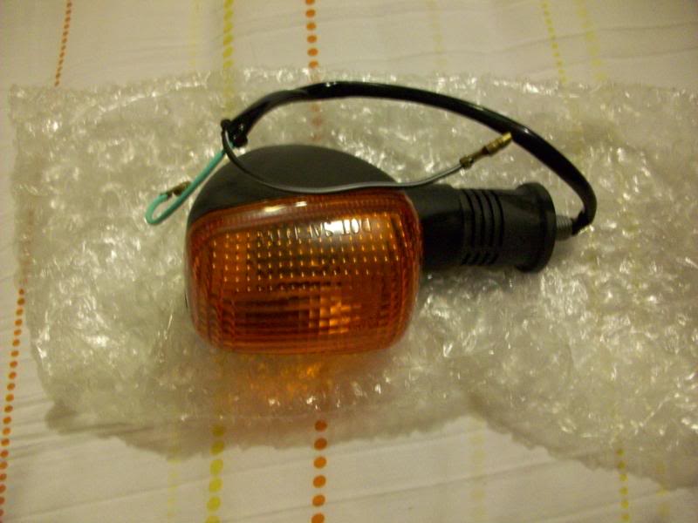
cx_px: 349
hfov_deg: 54.0
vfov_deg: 41.8
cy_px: 262
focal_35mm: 34
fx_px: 686
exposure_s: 1/8
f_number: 2.8
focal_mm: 5.7
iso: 320
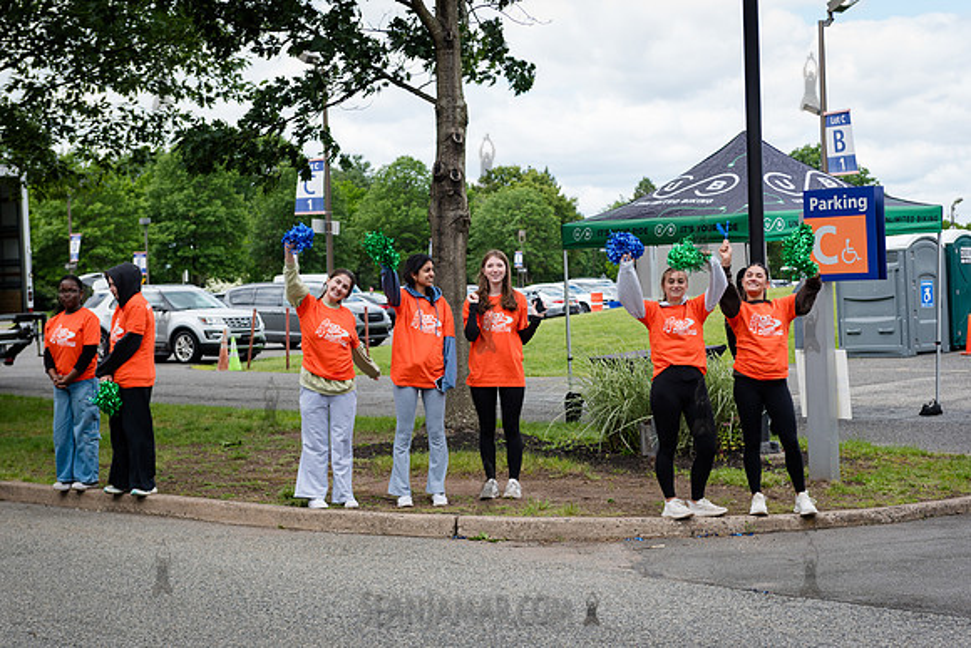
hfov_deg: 31.5
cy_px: 324
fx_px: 1723
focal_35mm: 64
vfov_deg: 21.3
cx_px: 486
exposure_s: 1/800
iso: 400
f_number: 5
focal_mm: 62
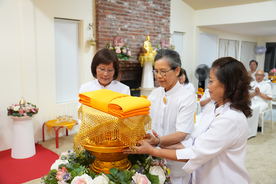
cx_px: 138
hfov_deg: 55.1
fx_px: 264
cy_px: 92
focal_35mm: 34
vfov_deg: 38.3
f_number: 2.8
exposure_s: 1/160
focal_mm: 23
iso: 3200
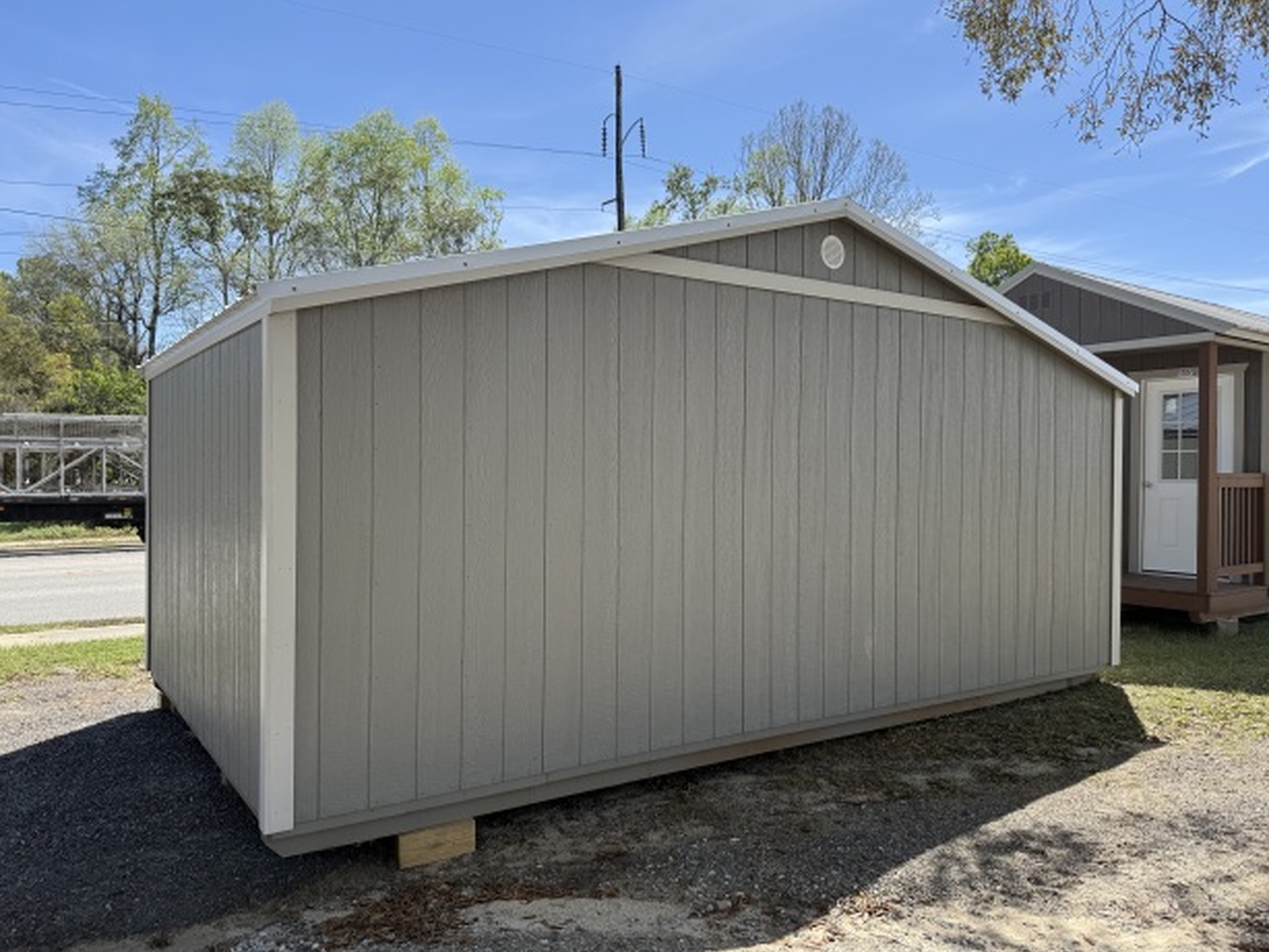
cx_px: 626
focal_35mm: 25
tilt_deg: +1.9
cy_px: 481
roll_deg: -0.7
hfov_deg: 69.4
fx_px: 917
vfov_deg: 54.9
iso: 80
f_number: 1.78
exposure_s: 1/2801
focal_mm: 6.76
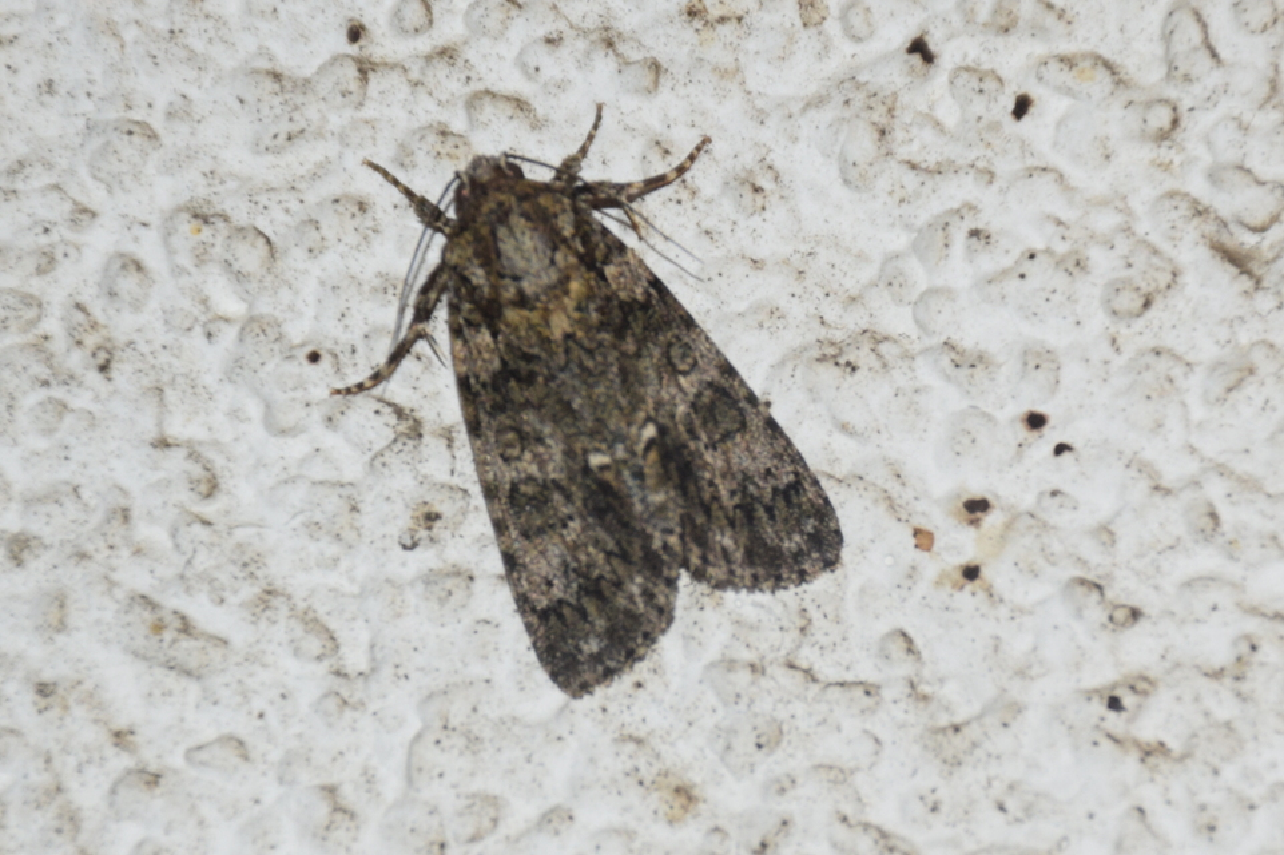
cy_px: 428
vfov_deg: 6.5
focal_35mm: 210
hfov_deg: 9.8
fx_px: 7487
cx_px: 642
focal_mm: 140
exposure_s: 1/60
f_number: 7.1
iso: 320
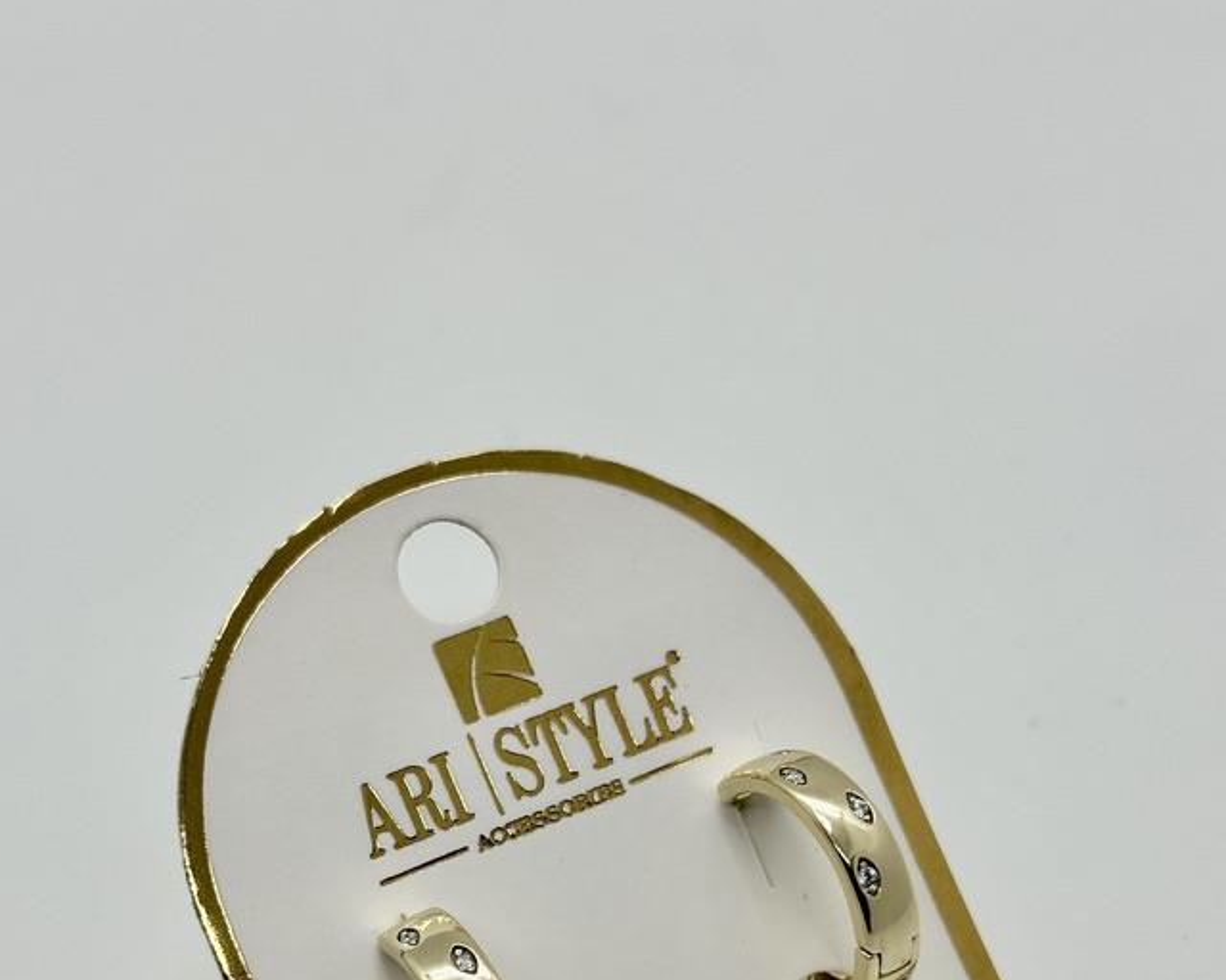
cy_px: 894
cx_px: 613
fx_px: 2721
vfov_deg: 20.0
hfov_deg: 25.4
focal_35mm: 75
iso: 64
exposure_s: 1/266
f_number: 1.78
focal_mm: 6.86
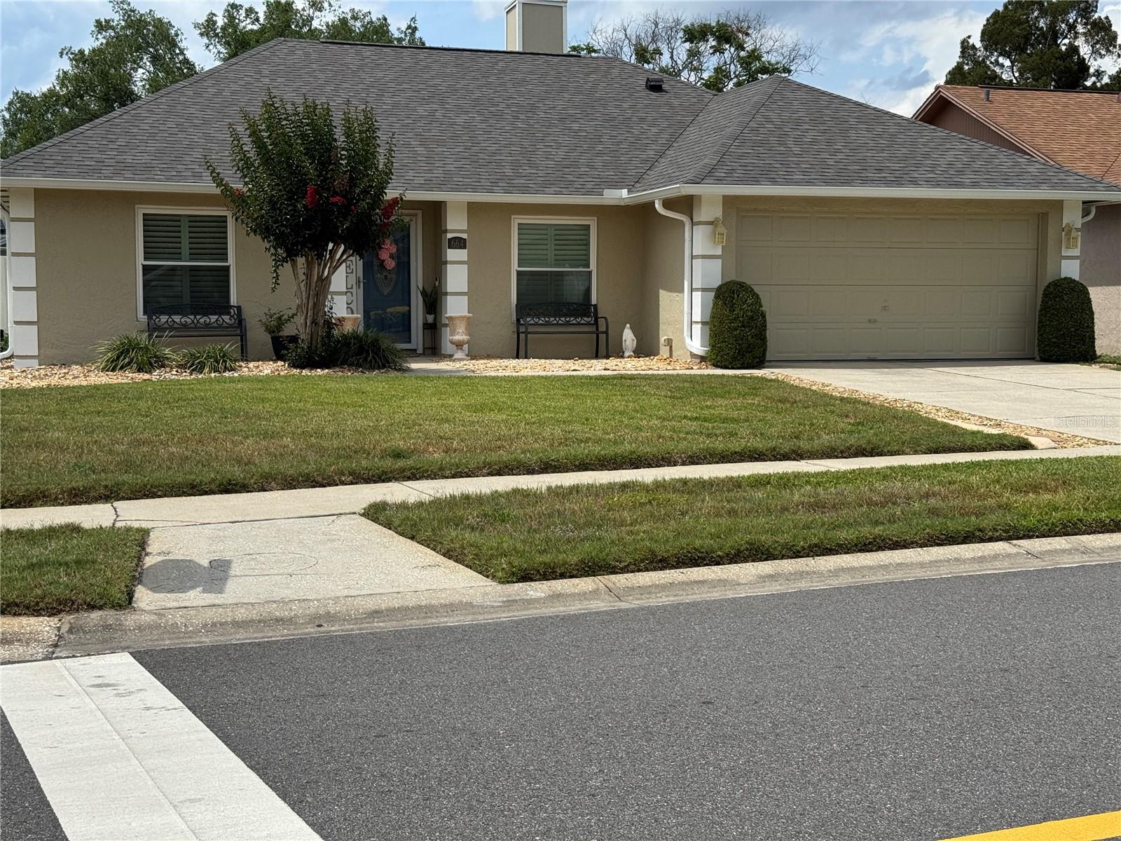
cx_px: 560
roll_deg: -0.3
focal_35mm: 48
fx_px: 1554
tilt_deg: -4.9
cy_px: 420
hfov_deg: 39.7
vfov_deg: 30.3
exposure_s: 1/5848
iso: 64
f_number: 1.78
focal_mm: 6.76
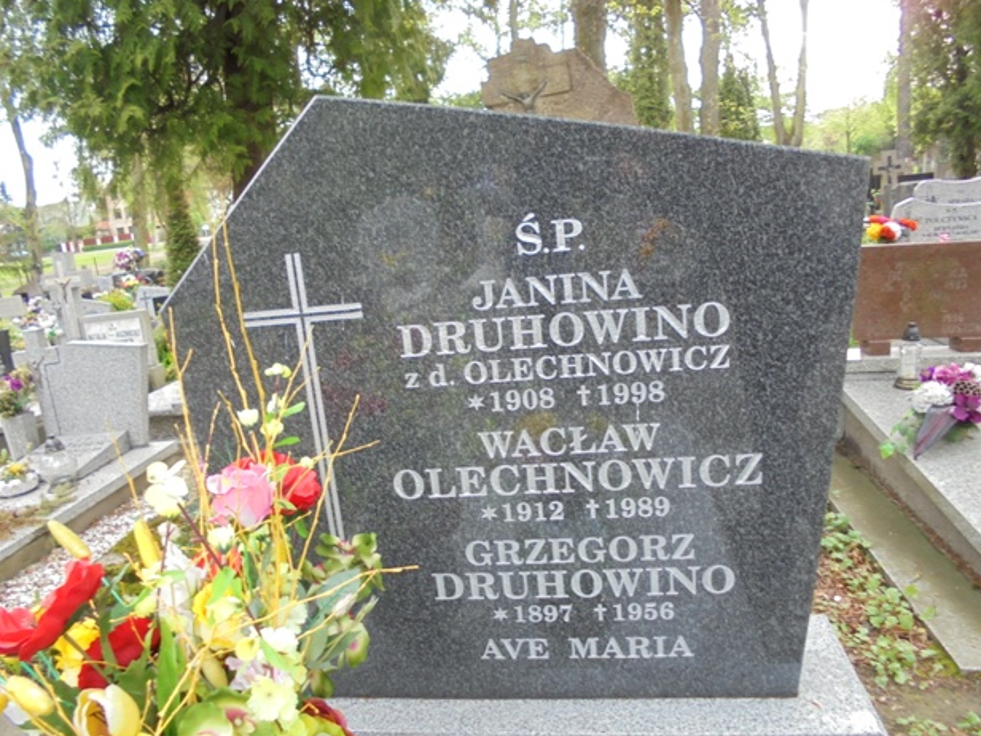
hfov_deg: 65.3
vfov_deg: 51.4
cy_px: 362
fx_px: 765
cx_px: 483
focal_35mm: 27
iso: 100
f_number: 3.5
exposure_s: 1/40
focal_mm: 4.6
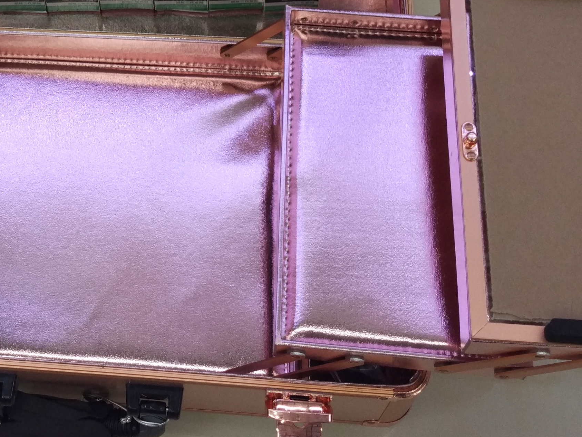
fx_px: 1244
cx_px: 74
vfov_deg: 19.1
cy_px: -51
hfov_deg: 25.6
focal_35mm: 74
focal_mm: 4.12
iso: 187
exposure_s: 1/50
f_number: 2
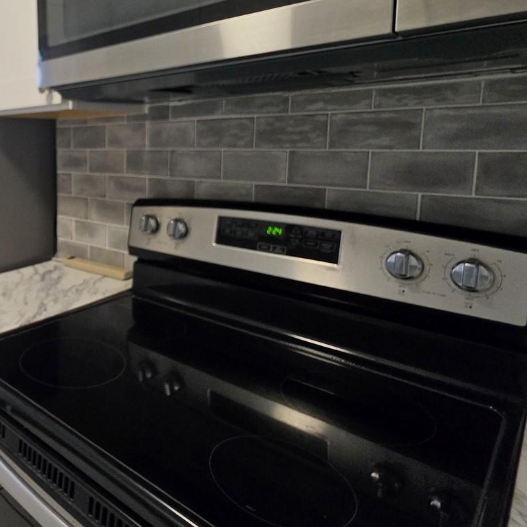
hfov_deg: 55.8
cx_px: 47
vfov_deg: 64.1
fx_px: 413
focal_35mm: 24
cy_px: 198
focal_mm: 2.2
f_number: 1.9
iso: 400
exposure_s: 1/240
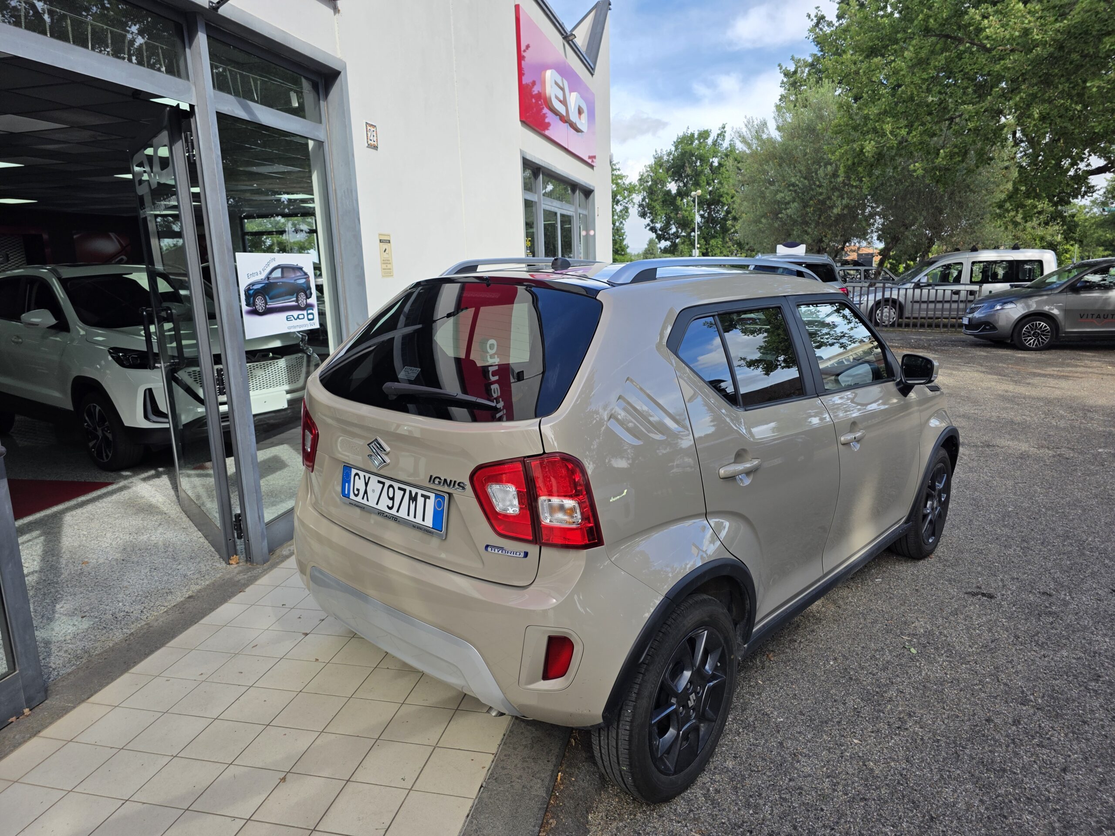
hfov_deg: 73.9
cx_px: 558
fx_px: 741
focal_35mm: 23
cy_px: 418
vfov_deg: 58.9
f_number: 1.7
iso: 80
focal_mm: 6.3
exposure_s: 1/2775
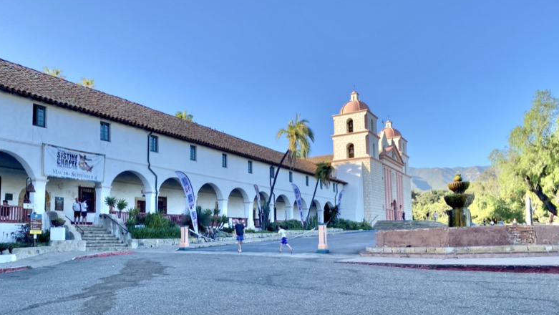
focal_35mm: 29
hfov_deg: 66.0
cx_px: 278
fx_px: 430
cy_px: 172
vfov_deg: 40.2
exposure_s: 1/1170
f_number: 1.8
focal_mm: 4.25
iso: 32
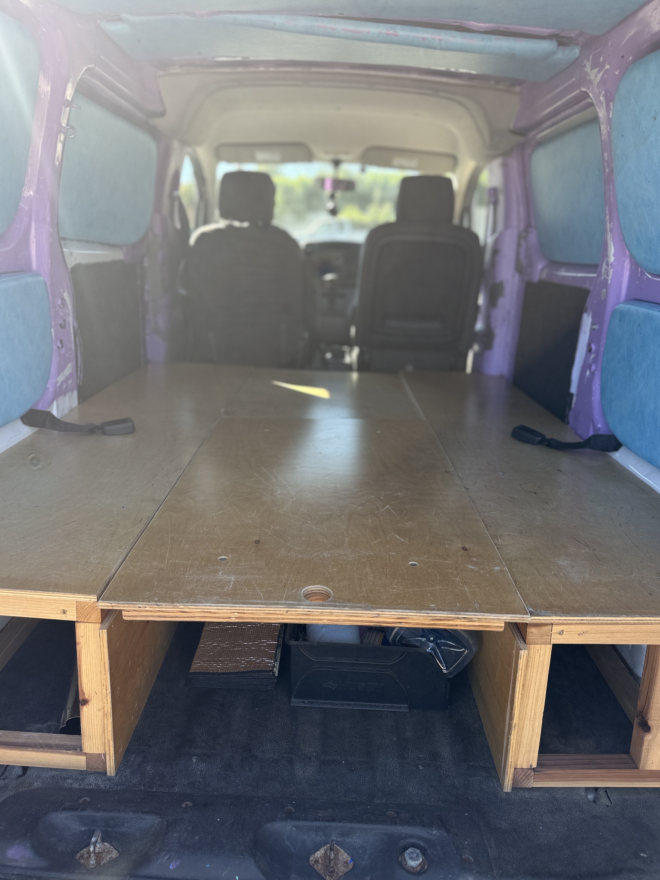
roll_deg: +1.4
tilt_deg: -16.2
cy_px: 435
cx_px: 330
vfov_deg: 69.4
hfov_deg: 54.9
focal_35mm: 25
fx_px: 636
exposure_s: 1/602
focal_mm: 6.76
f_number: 1.78
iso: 80
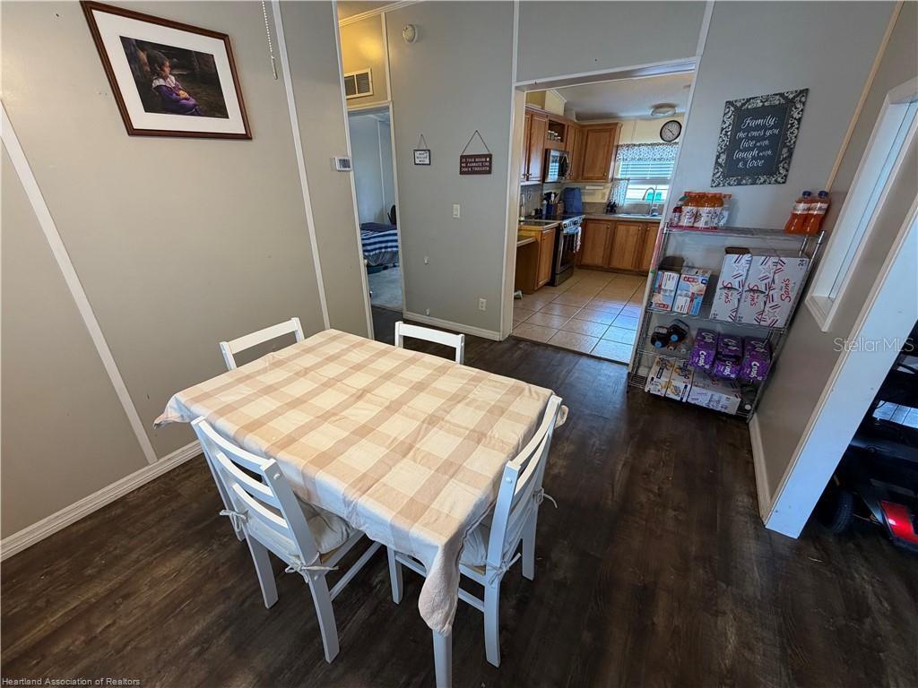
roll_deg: +0.2
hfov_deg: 102.1
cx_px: 459
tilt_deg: -24.8
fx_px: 371
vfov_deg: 85.7
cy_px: 344
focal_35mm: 14
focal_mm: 2.22
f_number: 2.2
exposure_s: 1/60
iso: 250
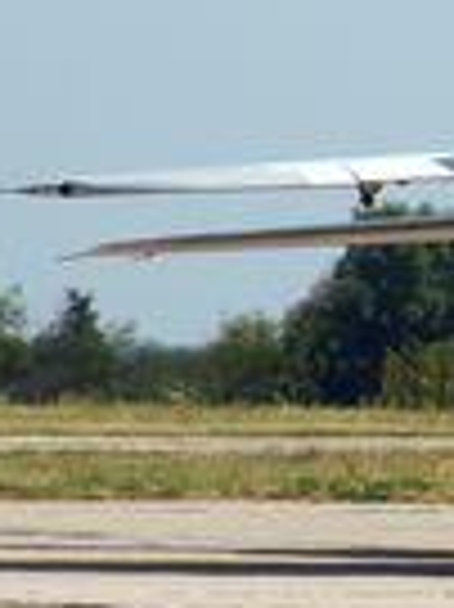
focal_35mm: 1011
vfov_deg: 2.0
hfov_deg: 1.5
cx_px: 1456
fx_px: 17716
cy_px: 25
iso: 100
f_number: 9
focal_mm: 135
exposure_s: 1/320
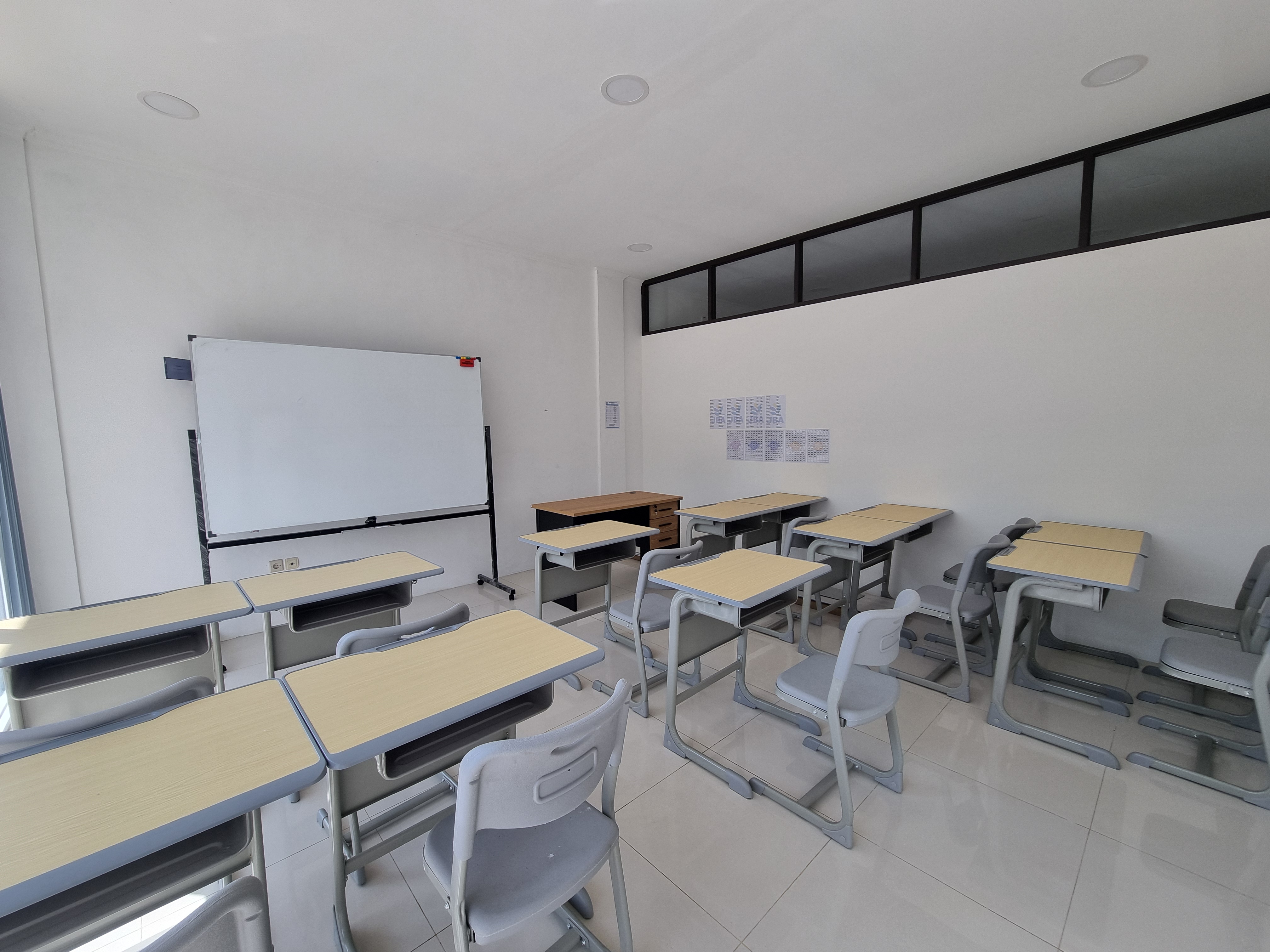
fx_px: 477
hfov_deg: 106.2
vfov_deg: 89.9
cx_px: 635
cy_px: 476
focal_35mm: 13
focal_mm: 2.2
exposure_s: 1/435
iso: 50
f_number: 2.2
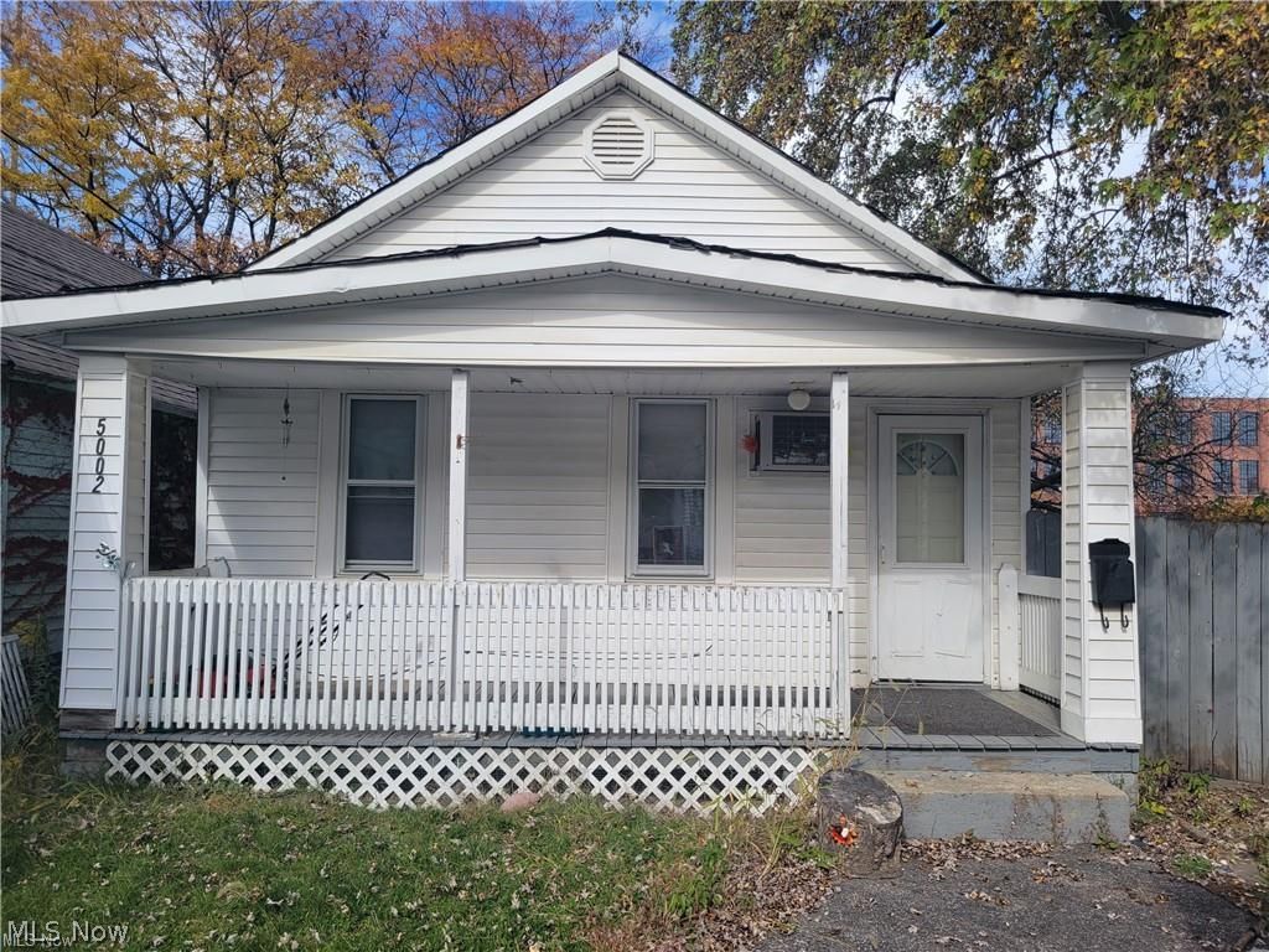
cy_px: 476
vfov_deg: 53.1
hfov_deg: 67.3
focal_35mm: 26
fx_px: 953
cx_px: 634
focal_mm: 5.4
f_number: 1.8
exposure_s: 1/1746
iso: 40
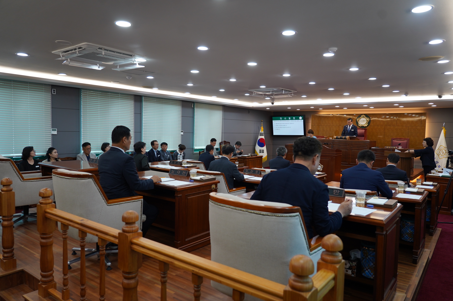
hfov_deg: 73.8
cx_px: 226
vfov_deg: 53.0
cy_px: 150
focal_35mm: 24
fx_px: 302
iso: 640
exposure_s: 1/160
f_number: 4
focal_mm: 24
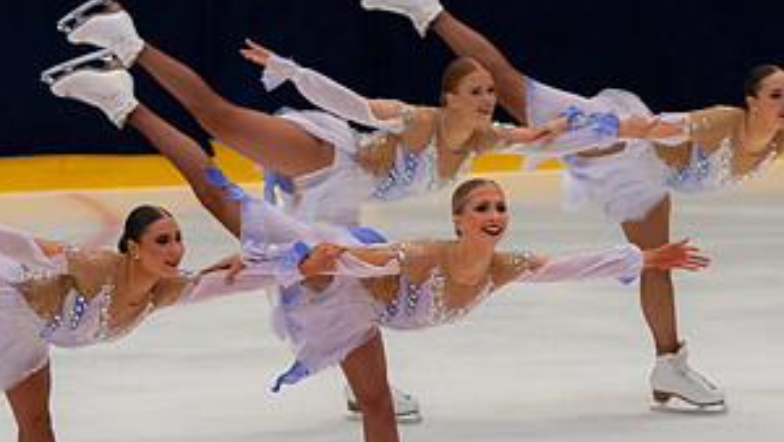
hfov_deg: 4.5
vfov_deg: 2.5
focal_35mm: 482
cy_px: 293
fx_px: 10024
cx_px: 277
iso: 560
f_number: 3.5
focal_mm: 116
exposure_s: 1/400
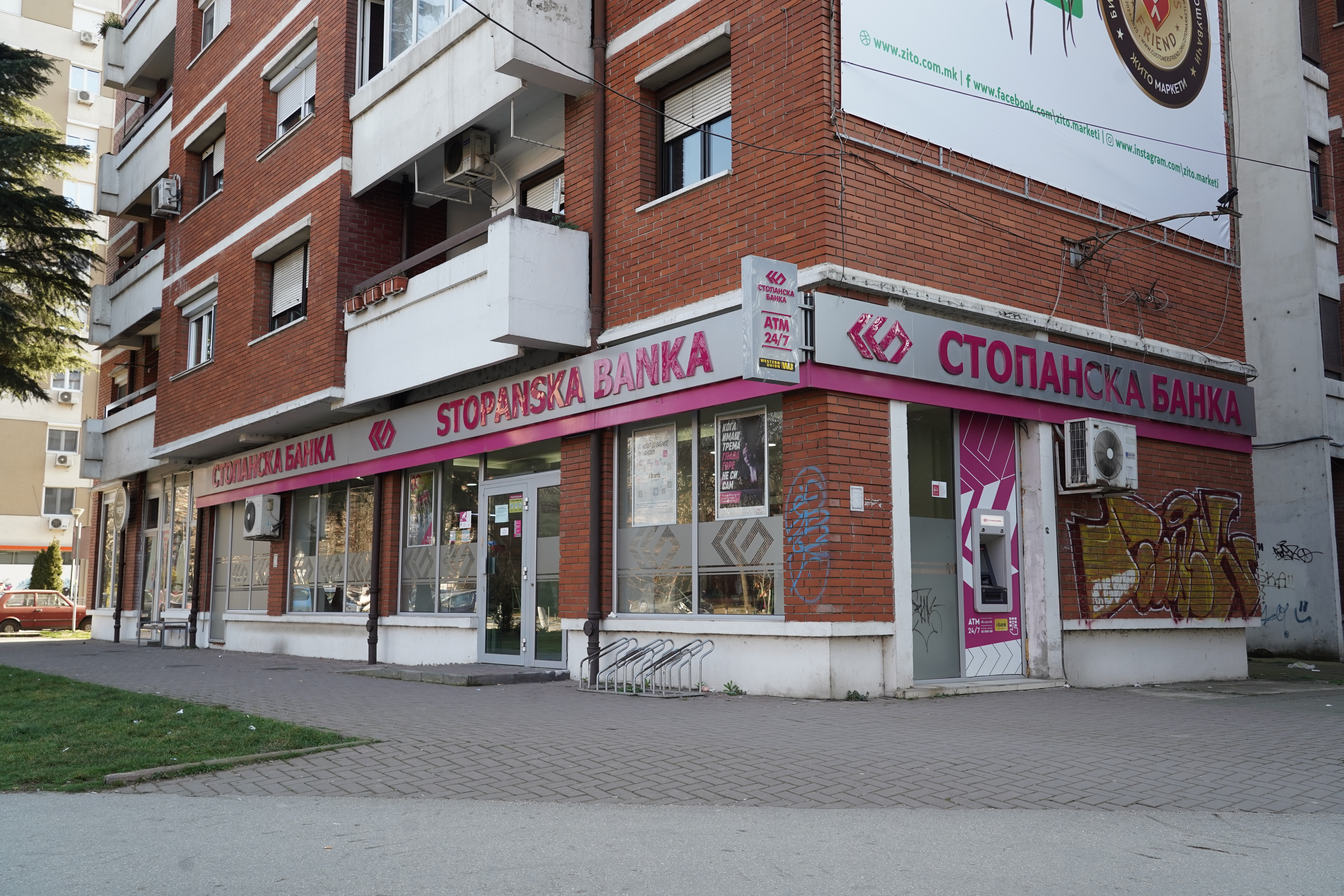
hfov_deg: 61.9
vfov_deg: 43.6
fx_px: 1120
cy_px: 448
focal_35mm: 30
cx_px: 672
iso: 640
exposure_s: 1/100
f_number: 7.1
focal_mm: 30
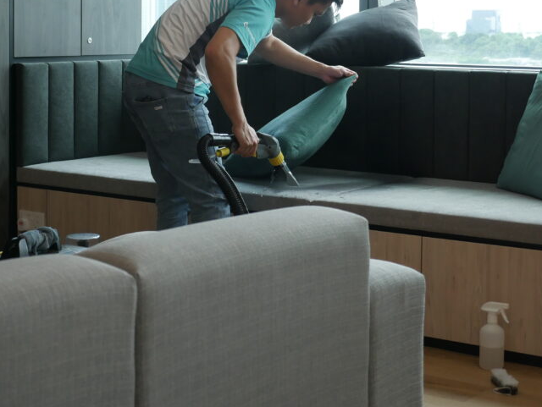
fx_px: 1254
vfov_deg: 18.3
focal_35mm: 80
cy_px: 83
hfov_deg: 24.4
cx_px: 269
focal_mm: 25
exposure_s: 1/640
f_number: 2.8
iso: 800
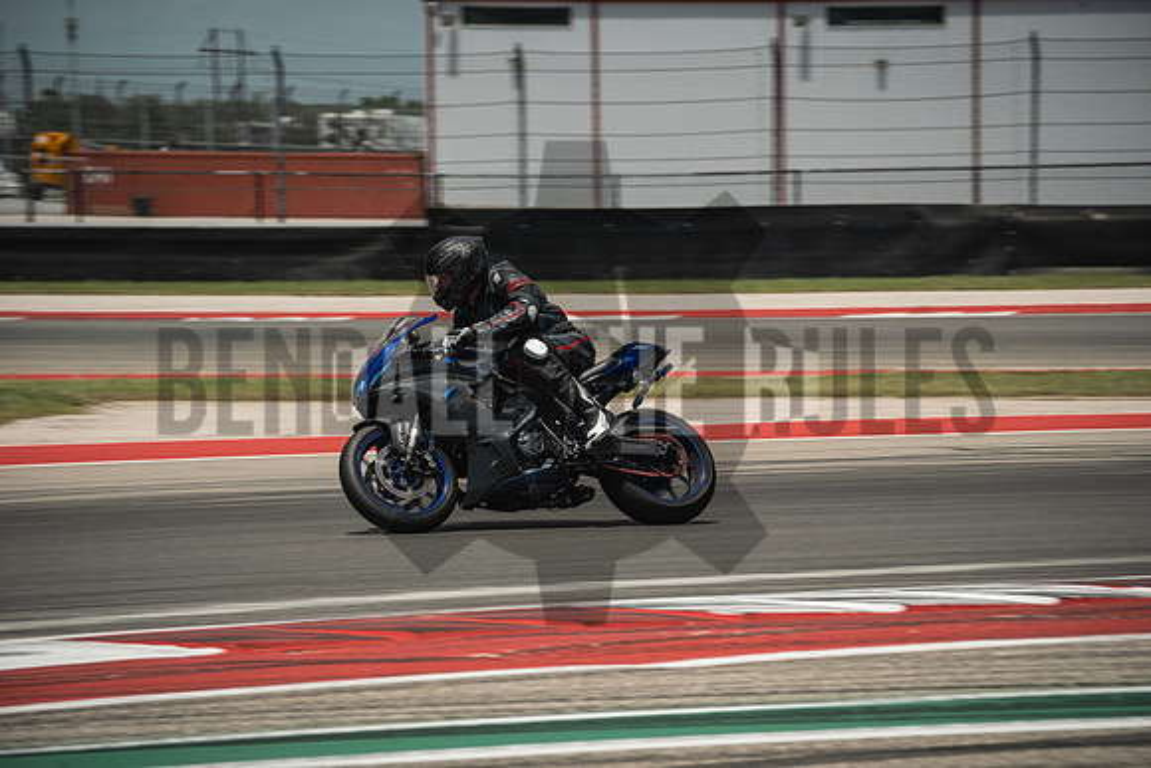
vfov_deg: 5.6
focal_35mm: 247
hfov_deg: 8.3
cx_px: 576
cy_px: 384
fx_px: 7899
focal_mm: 164.6
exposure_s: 1/400
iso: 160
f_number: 7.1
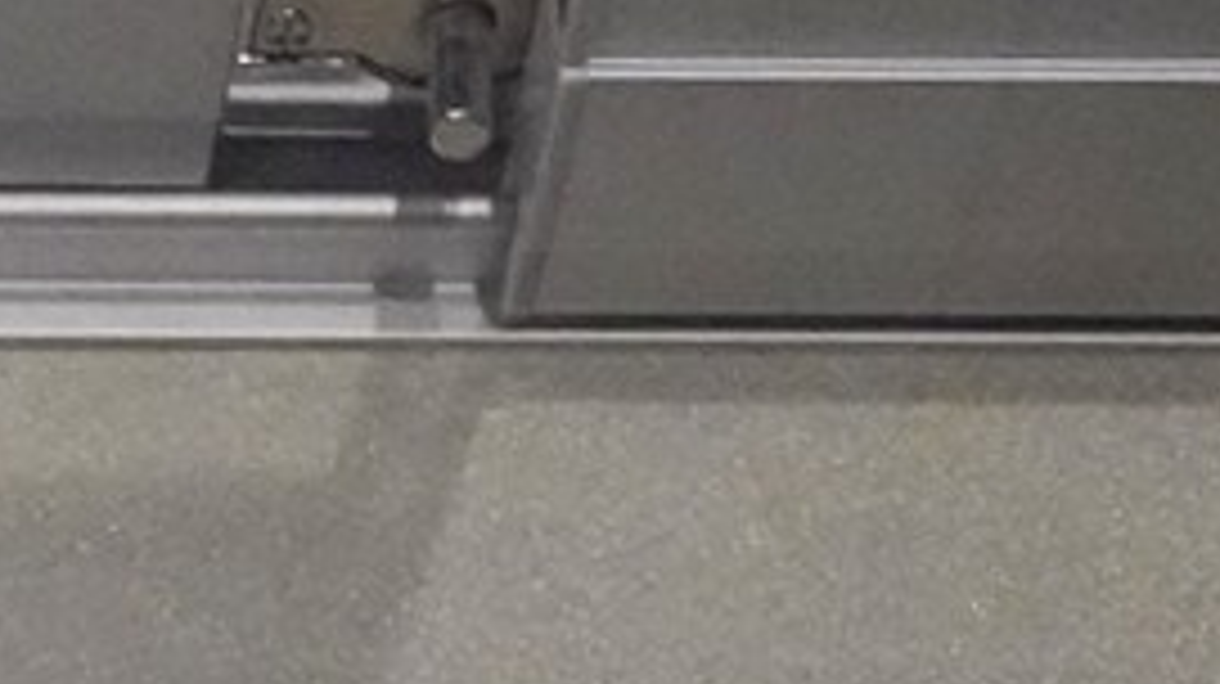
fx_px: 9504
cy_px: 2920
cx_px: -1139
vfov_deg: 3.8
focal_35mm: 294
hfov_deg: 7.1
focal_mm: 38
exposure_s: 1/100
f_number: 14
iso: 6400
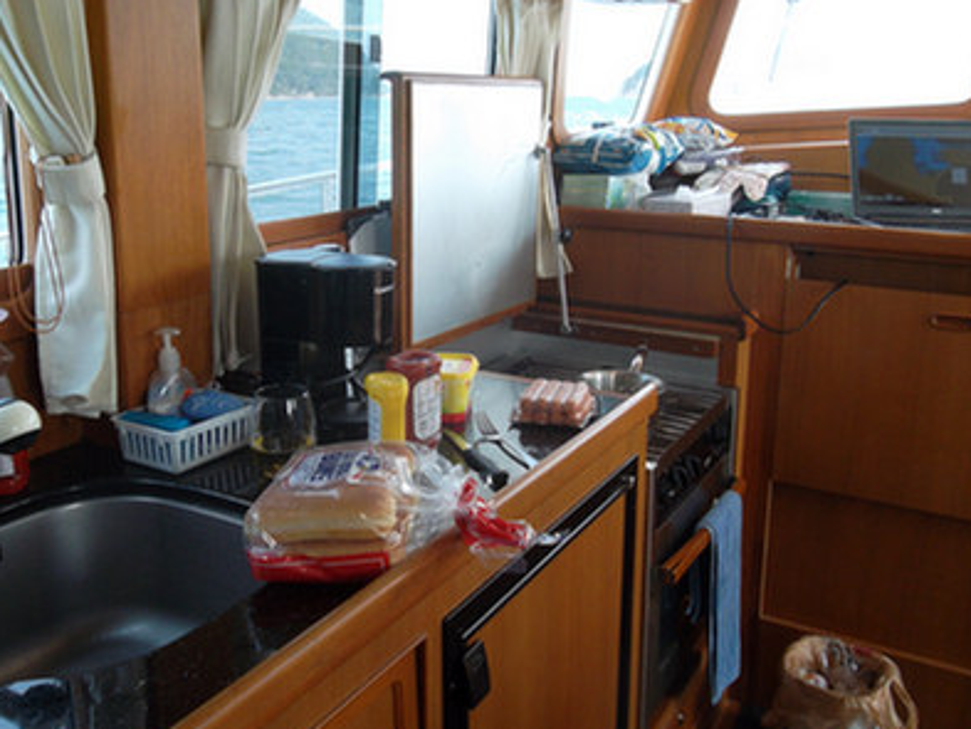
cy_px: 301
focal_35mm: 33
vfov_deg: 42.8
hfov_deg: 55.3
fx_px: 926
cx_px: 464
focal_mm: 4.9
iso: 112
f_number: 3.5
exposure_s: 1/45
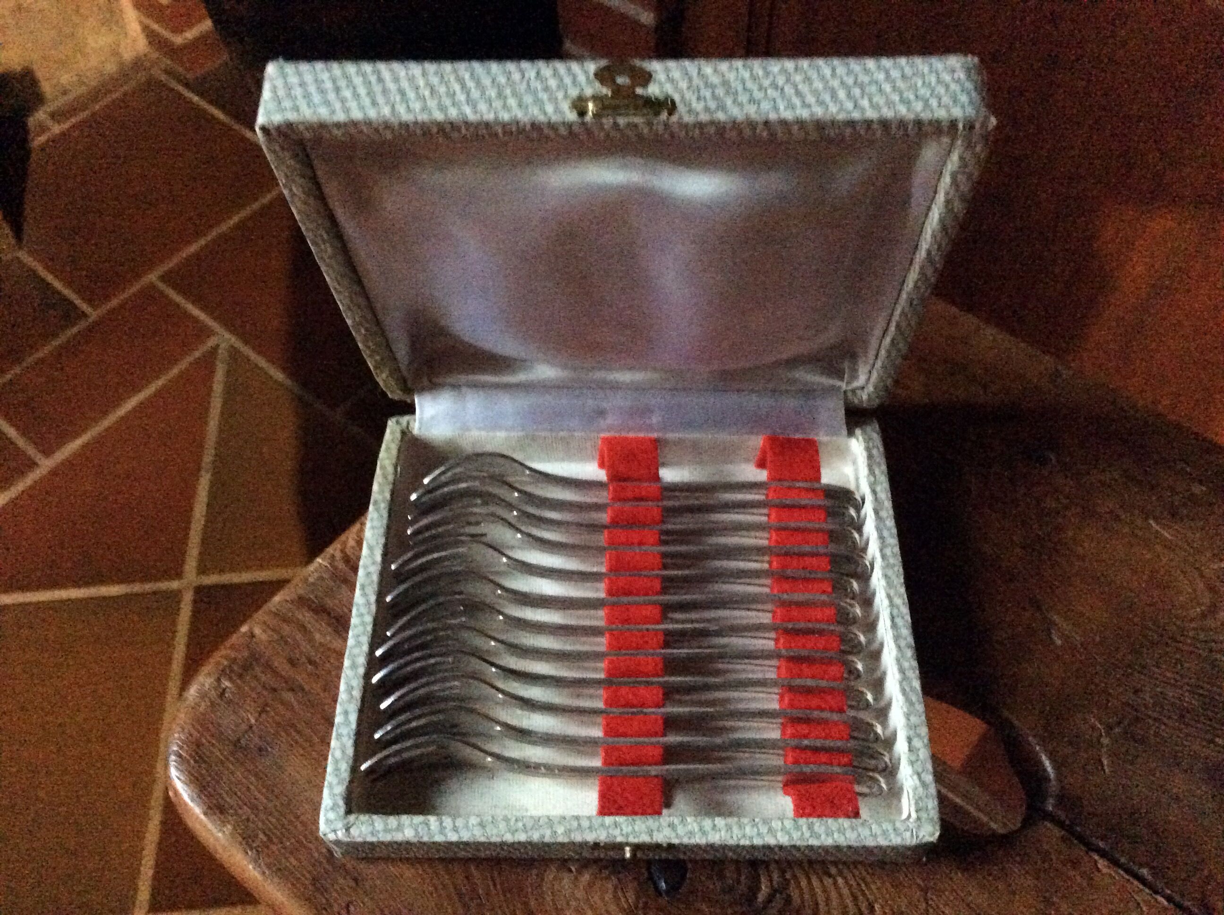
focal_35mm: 32
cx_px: 612
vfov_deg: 44.1
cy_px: 458
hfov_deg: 56.9
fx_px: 1130
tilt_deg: -56.0
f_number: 2.4
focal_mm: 3.3
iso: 640
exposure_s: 1/17
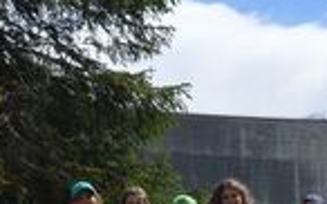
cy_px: 287
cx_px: 370
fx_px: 1567
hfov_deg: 11.7
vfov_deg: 7.3
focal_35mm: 176
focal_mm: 28
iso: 100
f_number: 9
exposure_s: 1/320
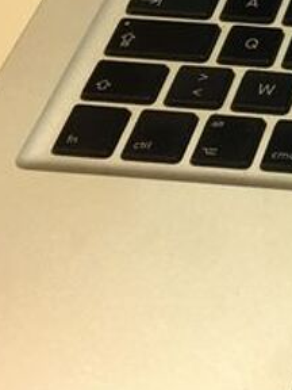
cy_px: -58
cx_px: 552
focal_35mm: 134
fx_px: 1507
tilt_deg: -37.6
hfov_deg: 10.3
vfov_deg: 14.3
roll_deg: +0.7
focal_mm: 4.15
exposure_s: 1/33
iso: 125
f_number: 2.2
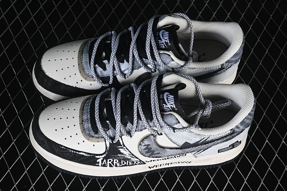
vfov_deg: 18.2
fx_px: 598
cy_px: 96
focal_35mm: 75
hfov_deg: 27.0
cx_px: 144
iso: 160
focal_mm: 50
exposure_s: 1/60
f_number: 7.1
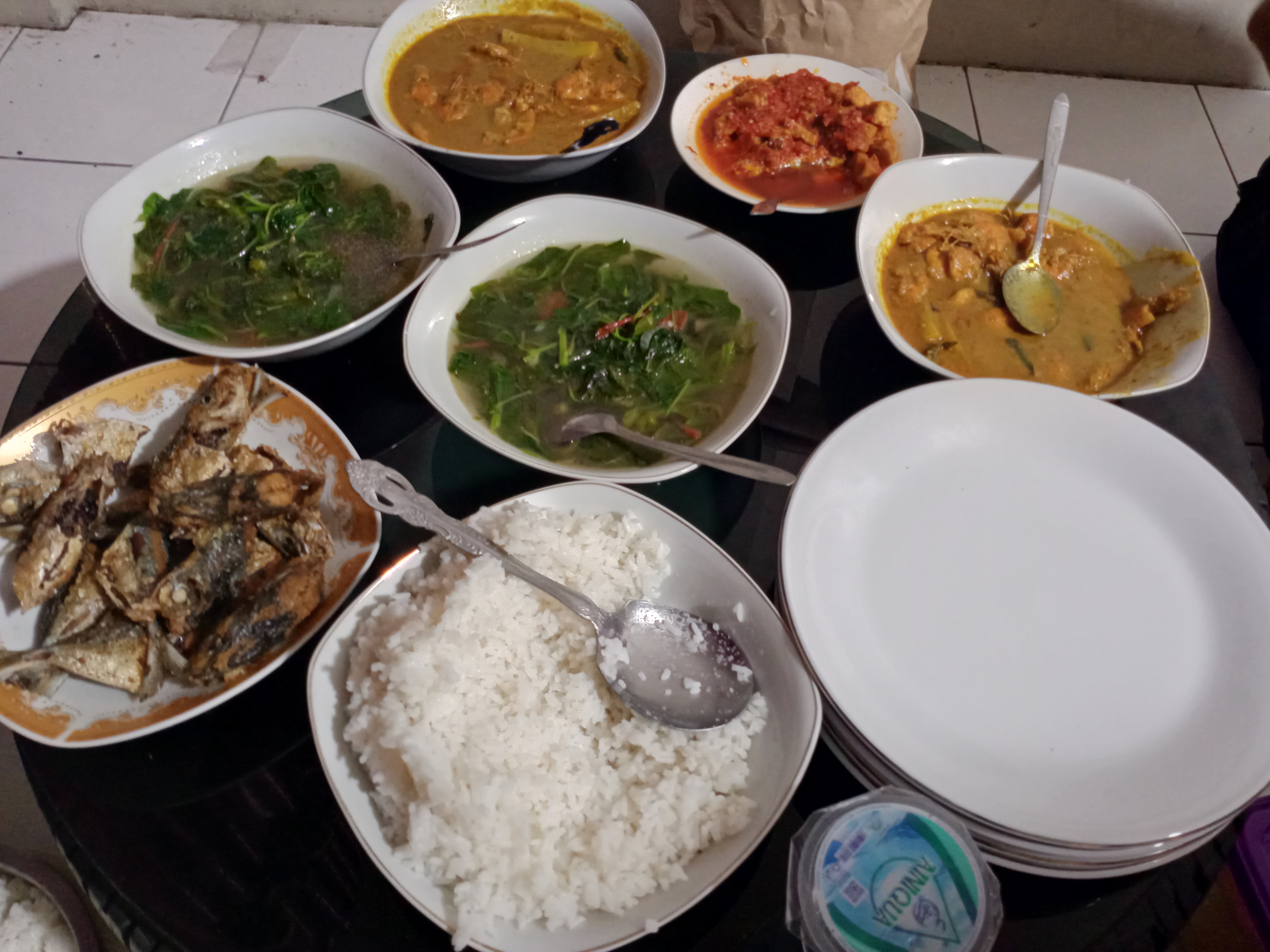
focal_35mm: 28
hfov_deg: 63.4
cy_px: 476
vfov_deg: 49.7
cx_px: 635
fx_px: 1027
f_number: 1.8
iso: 921
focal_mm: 4.05
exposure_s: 1/33.3
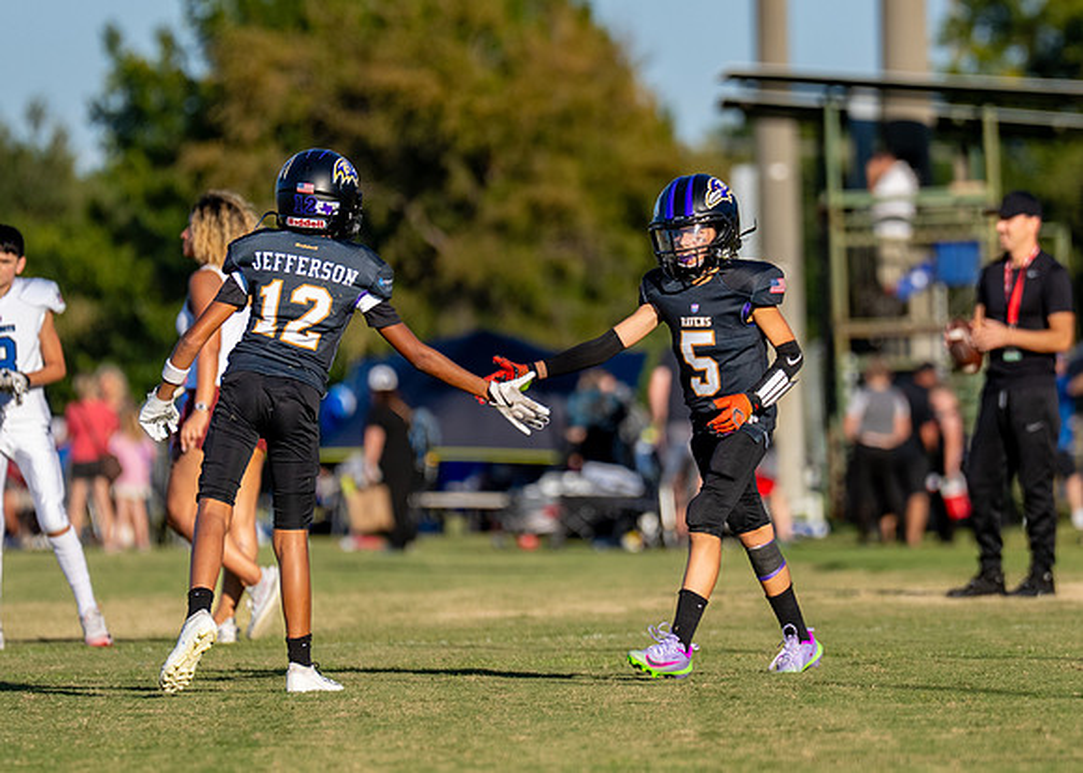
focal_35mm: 469
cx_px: 679
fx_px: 14420
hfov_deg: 4.3
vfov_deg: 3.1
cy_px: 335
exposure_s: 1/3200
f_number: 2.8
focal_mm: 200
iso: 160
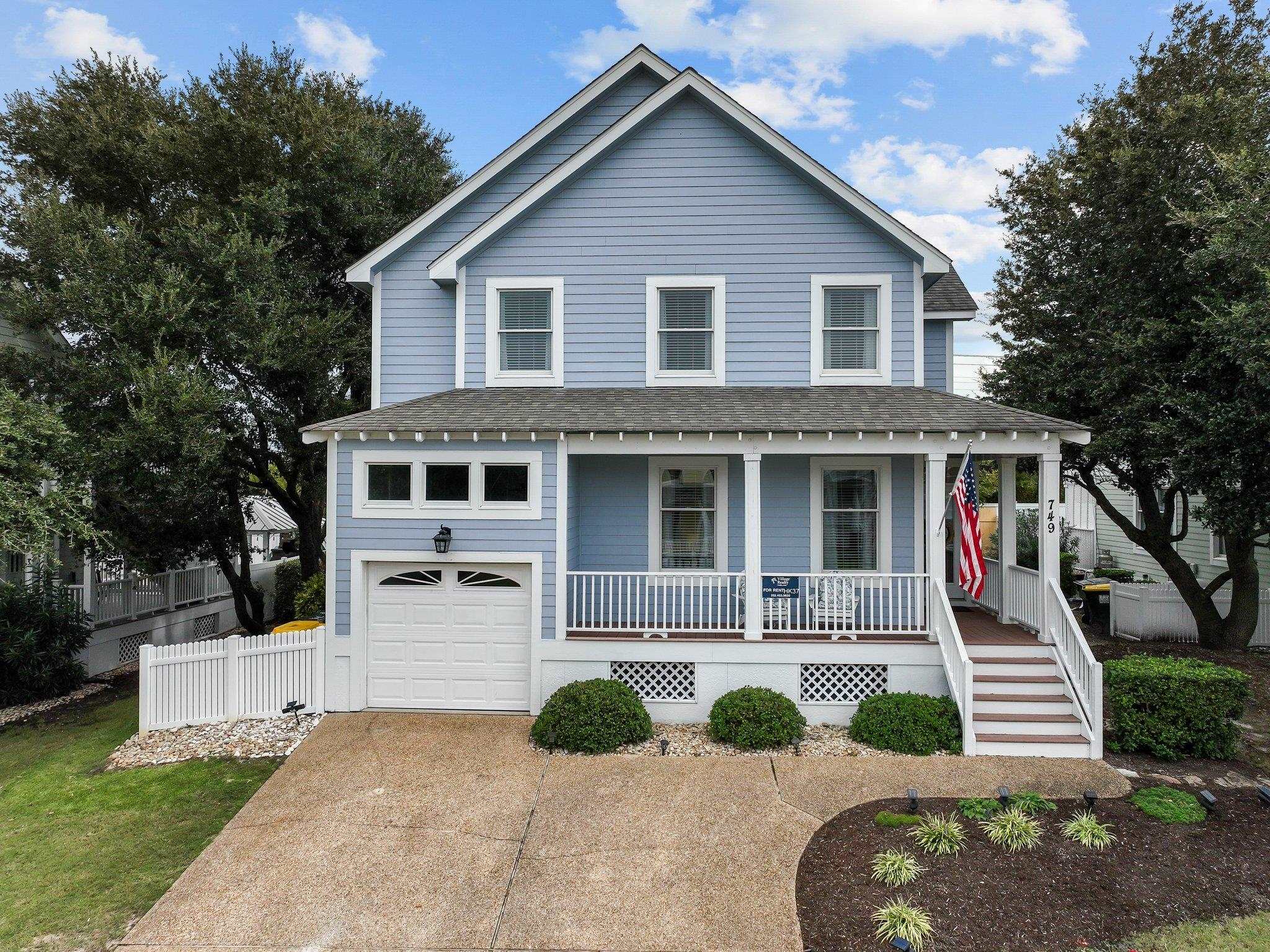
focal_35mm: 24
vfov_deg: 56.8
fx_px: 880
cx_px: 635
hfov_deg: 71.6
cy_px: 476
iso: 140
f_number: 2.8
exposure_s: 1/4000
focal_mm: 12.29
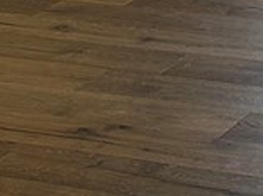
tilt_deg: -11.9
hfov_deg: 10.7
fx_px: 1306
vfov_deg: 8.3
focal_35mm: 172
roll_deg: +1.0
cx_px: 485
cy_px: -171
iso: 100
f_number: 1.5
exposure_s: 1/120
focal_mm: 5.7
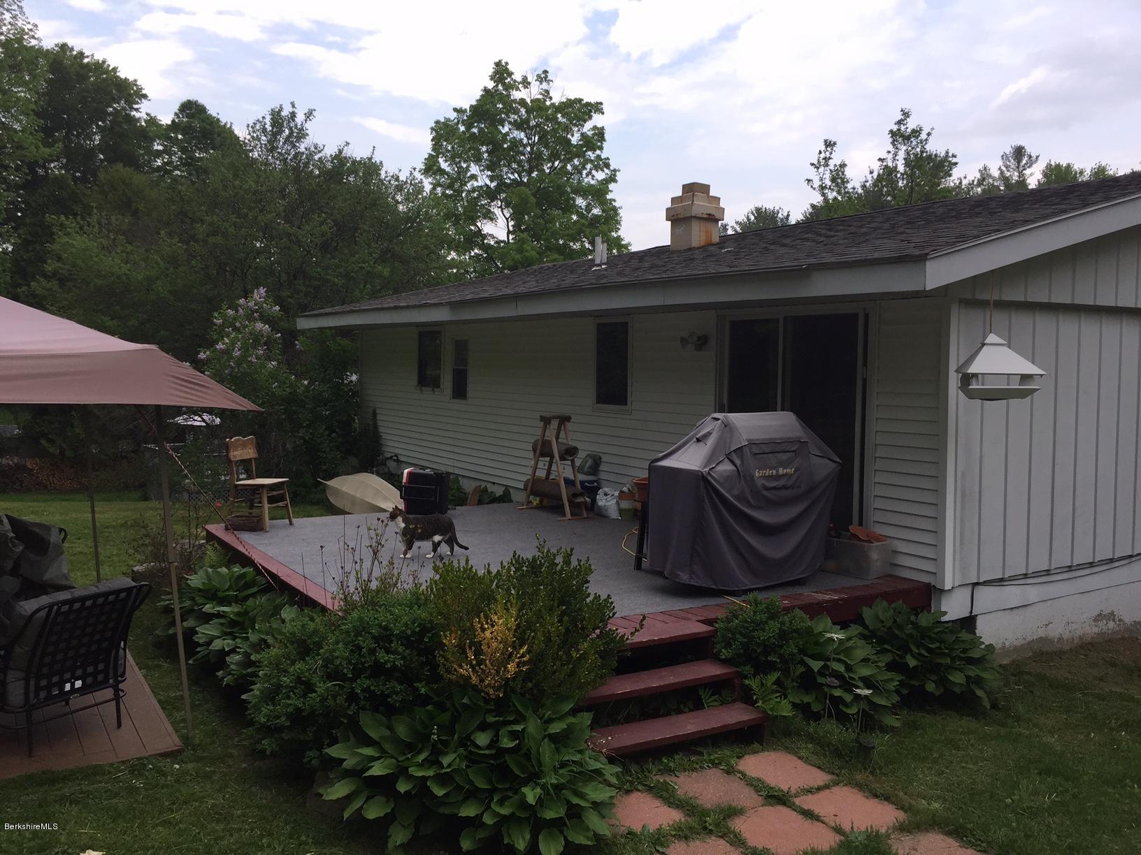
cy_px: 428
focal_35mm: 29
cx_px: 570
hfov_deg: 61.7
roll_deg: +0.6
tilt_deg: -2.6
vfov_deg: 48.2
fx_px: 956
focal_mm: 4.15
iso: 32
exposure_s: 1/659
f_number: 2.2
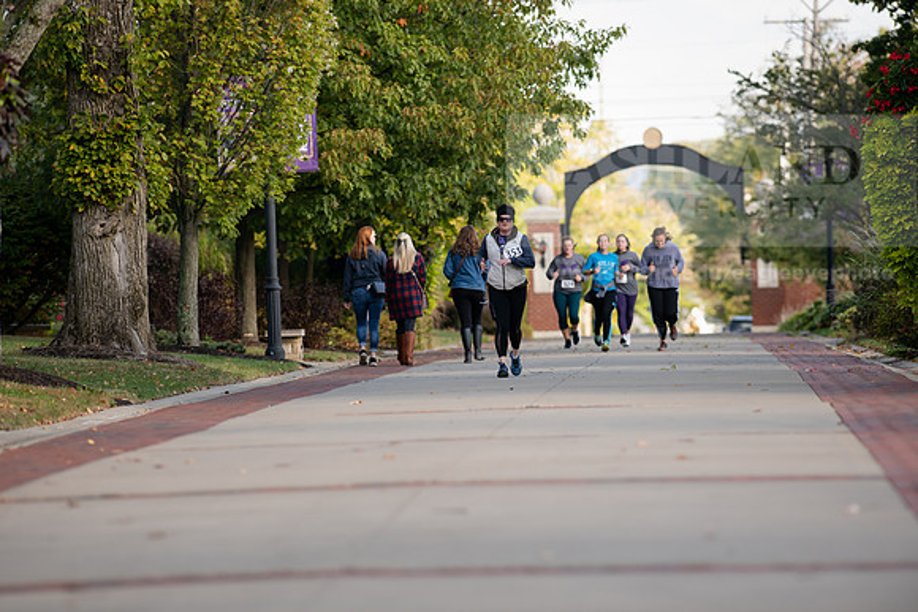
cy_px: 306
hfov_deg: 6.9
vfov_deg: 4.6
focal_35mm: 300
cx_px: 459
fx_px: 7651
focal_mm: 300
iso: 250
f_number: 4.5
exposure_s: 1/400
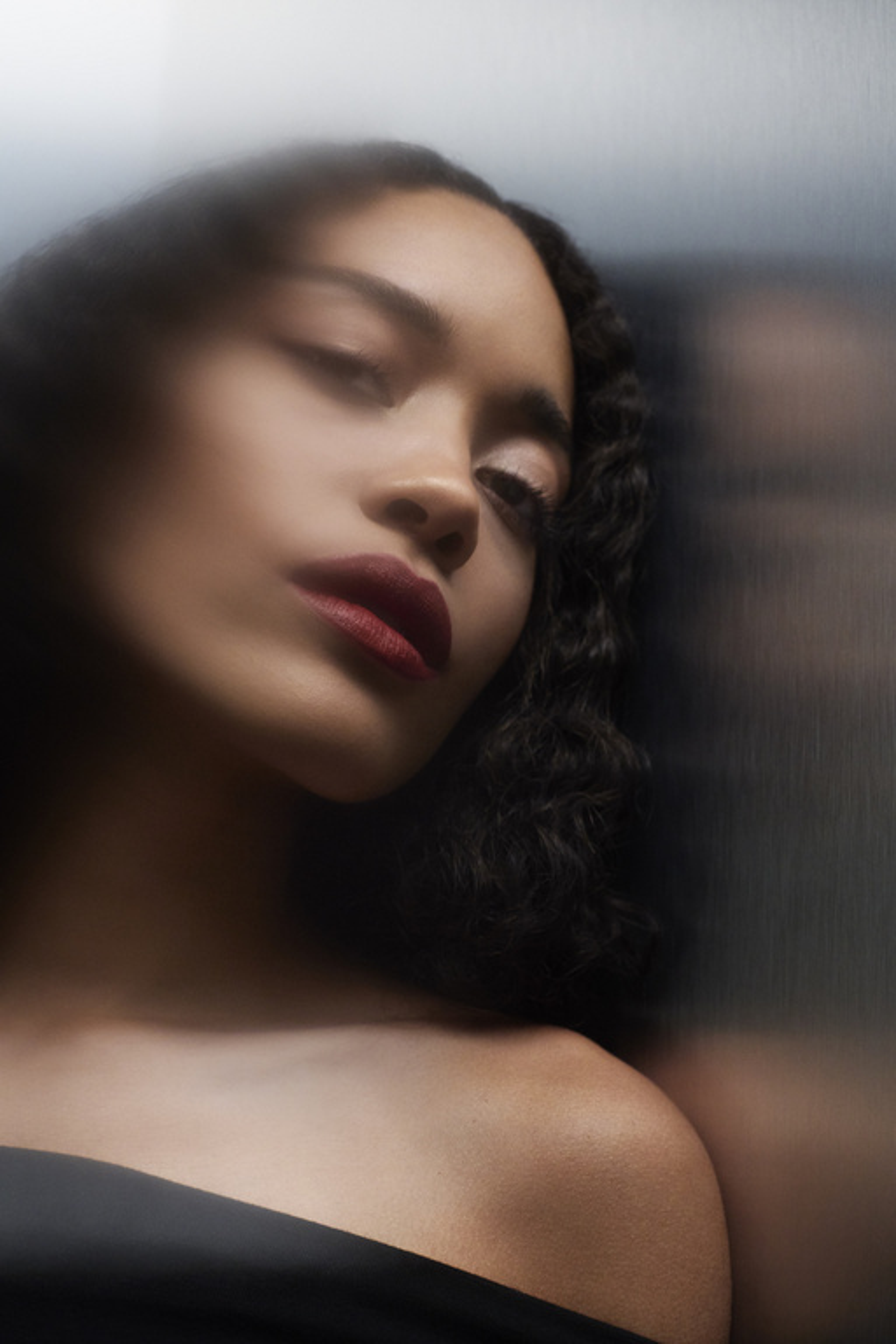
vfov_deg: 39.6
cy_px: 672
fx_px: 1867
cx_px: 448
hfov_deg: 27.0
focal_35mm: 50
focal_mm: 50
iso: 1250
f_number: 5.6
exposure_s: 1/200
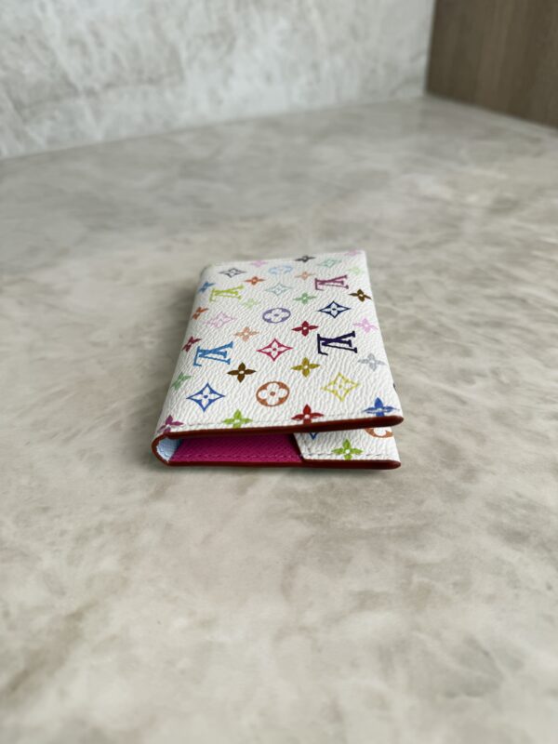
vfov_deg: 71.6
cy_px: 372
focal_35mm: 24
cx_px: 279
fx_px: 516
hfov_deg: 56.8
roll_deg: +0.6
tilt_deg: -37.6
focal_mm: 6.76
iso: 64
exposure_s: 1/120
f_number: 1.78
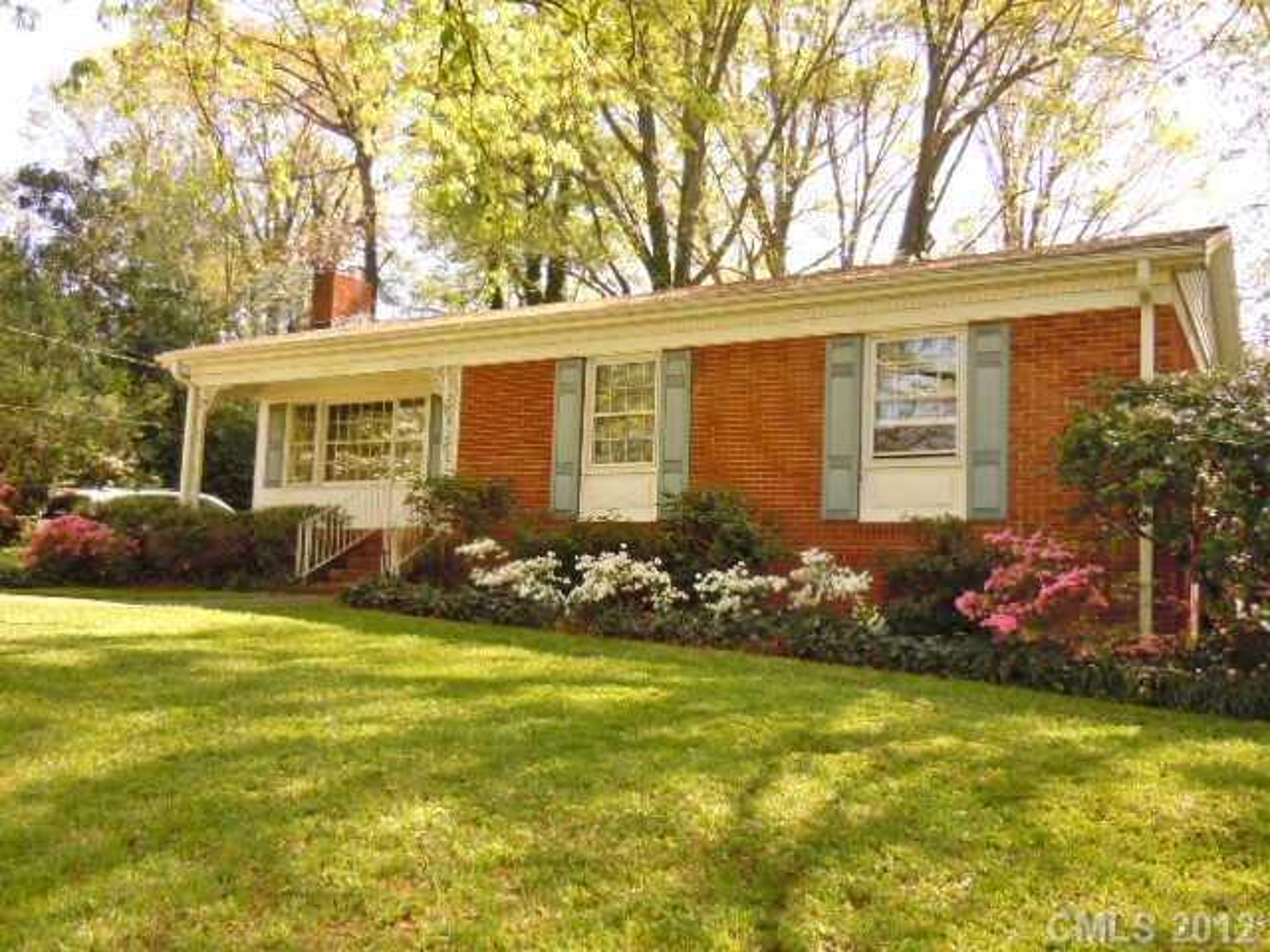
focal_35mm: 30
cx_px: 635
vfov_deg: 46.8
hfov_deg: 60.0
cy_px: 476
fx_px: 1101
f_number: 3.5
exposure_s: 1/125
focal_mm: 5.4
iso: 100
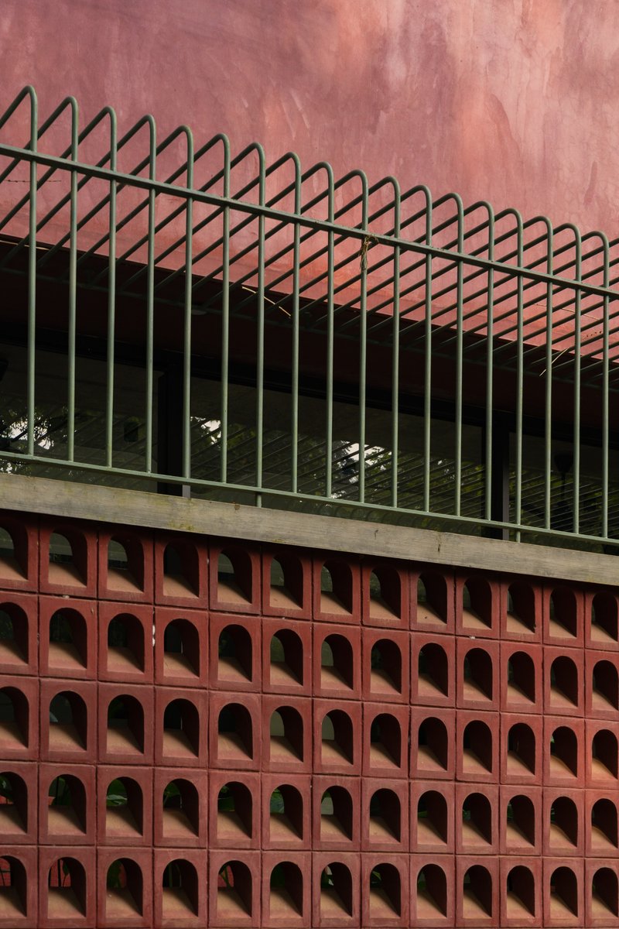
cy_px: 464
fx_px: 1367
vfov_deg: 37.5
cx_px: 310
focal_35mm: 53
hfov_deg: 25.5
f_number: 8
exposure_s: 1/125
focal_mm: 53
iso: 320
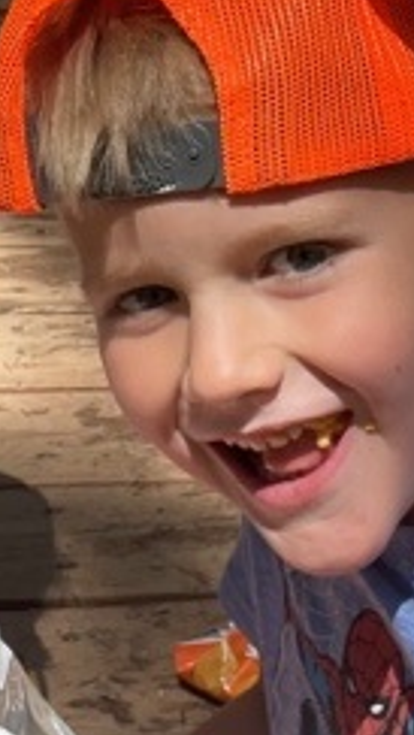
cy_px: -82
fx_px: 1675
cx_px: 190
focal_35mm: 86
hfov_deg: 14.1
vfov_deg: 23.2
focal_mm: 2.71
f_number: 2.2
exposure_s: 1/121
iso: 40
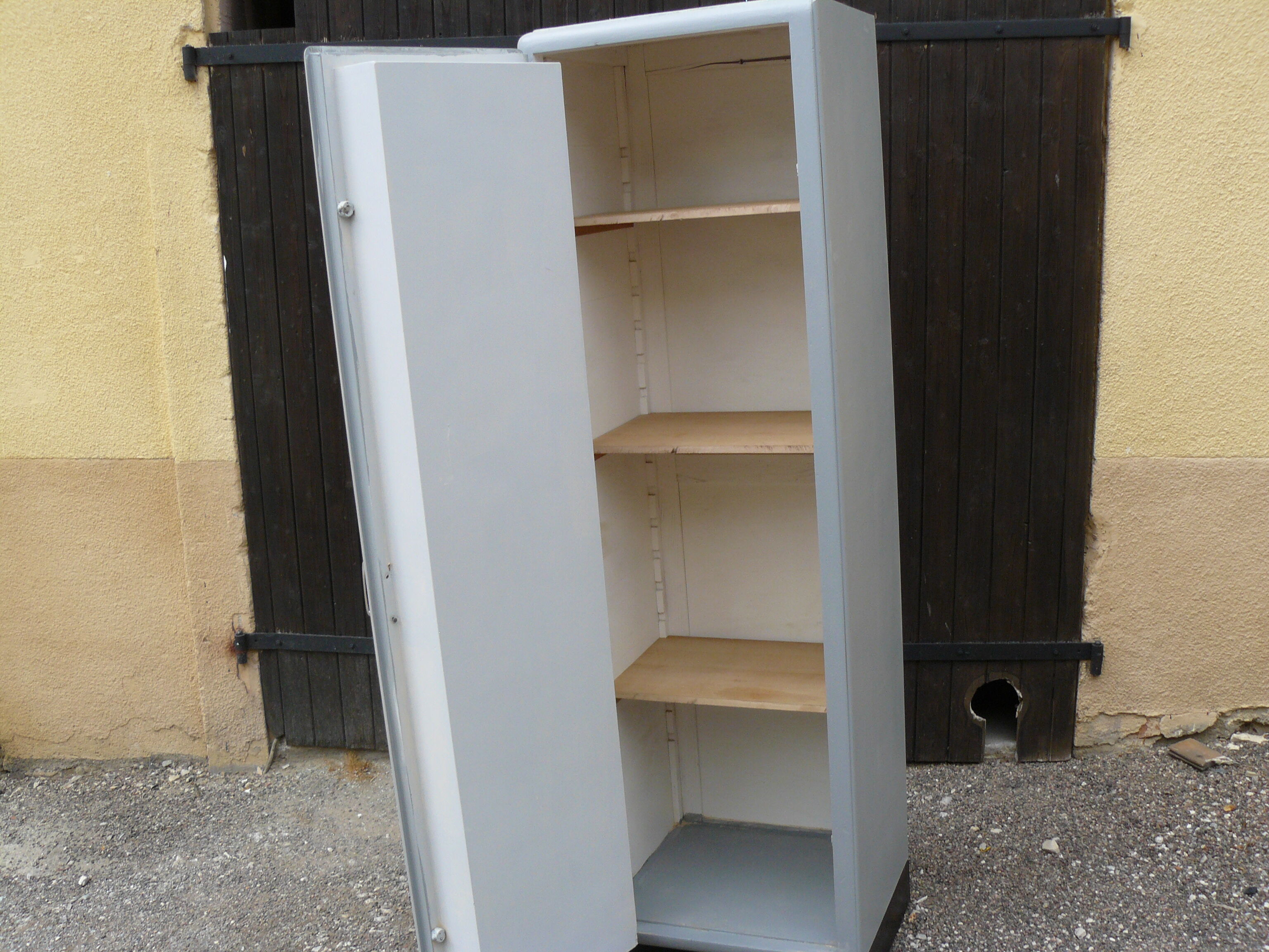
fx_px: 1320
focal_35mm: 36
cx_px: 634
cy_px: 476
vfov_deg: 39.7
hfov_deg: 51.4
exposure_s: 1/200
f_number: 4.5
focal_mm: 6
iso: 100
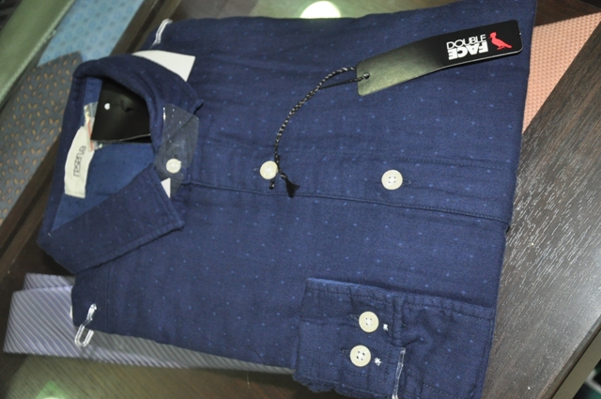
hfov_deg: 43.7
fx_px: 750
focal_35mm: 45
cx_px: 300
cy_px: 200
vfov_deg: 29.8
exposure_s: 1/60
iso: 1250
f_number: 4.5
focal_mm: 30
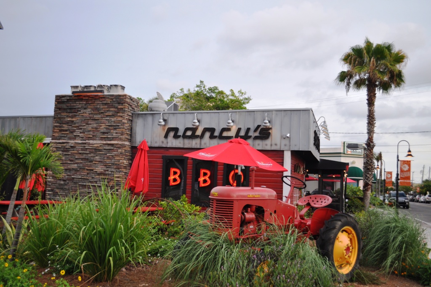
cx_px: 216
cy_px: 144
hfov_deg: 53.2
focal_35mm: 36
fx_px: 430
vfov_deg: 36.8
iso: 400
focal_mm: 24
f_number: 4.2
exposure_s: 1/80
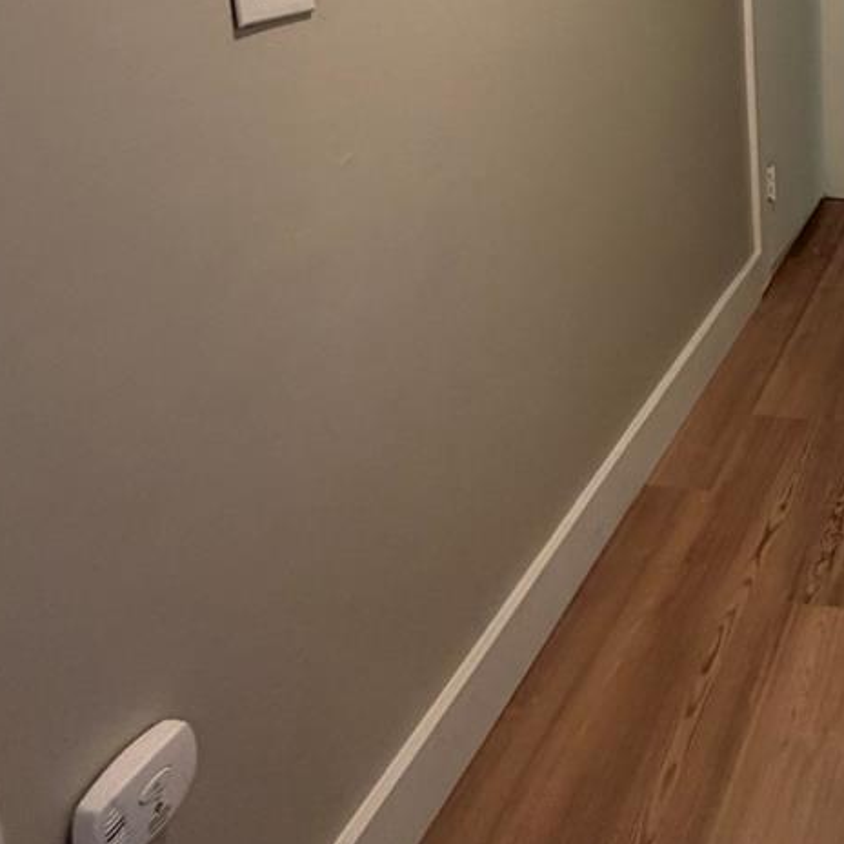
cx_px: 908
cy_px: 80
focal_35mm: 41
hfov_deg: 35.5
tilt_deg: -12.7
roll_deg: +0.6
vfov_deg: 38.1
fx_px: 1131
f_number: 2.2
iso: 250
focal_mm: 2.22
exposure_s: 1/60
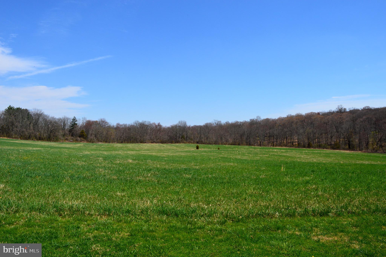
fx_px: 402
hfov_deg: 51.3
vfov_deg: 35.4
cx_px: 193
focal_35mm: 38
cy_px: 128
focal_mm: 25
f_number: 11
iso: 400
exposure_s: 1/500
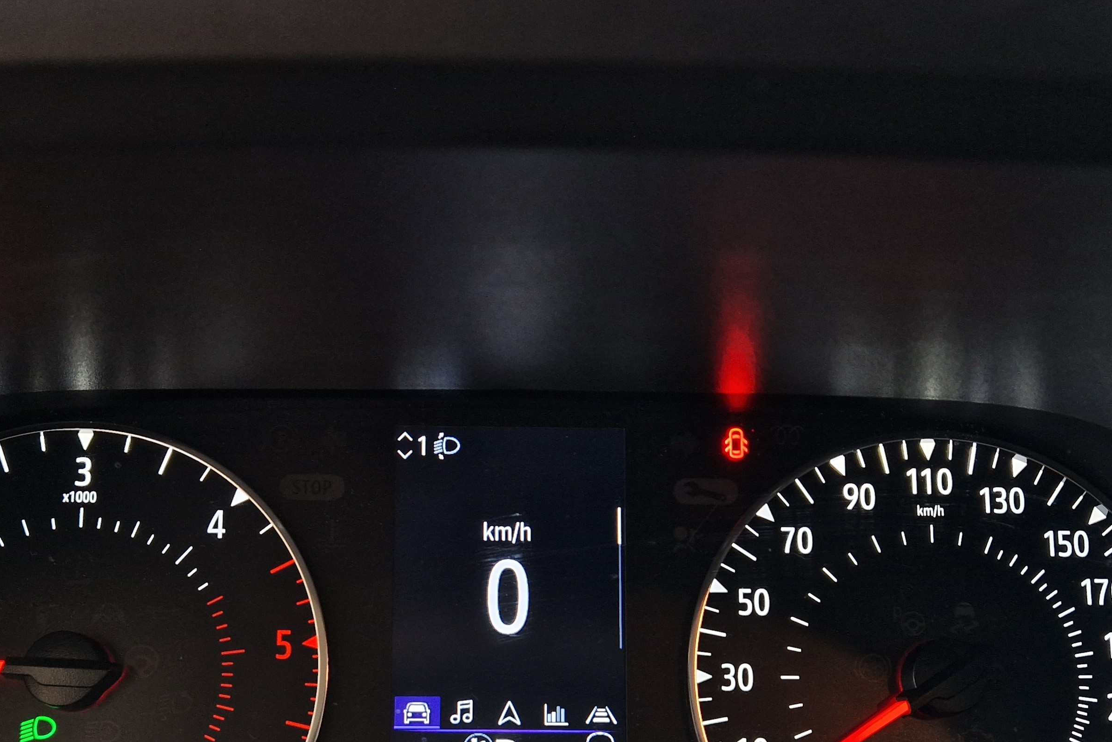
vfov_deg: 32.3
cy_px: 615
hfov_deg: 48.4
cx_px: 504
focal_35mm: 40
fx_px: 1236
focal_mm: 5.4
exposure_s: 1/50
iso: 200
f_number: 1.8
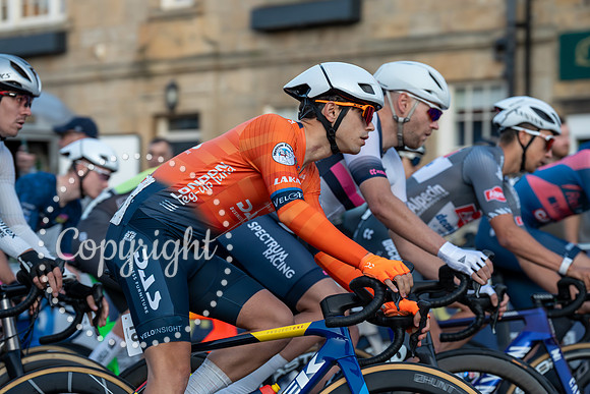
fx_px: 2000
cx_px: 295
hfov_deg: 16.8
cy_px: 197
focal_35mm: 122
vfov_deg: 11.2
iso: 800
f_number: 4
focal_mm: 122
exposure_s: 1/800
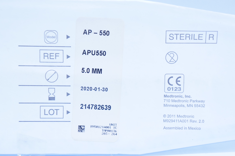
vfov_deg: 16.5
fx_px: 538
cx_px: 118
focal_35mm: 82
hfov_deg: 24.6
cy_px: 78
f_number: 5.6
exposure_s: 1/125
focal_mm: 55
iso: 800
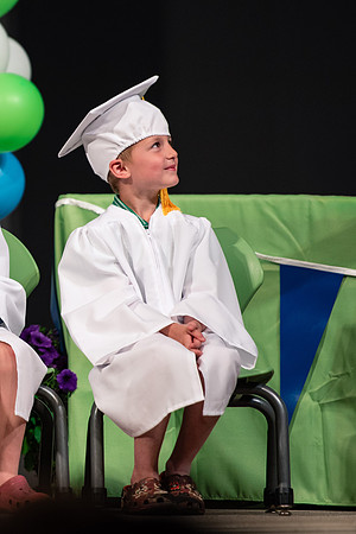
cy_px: 217
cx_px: -56
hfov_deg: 3.6
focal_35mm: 383
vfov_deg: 5.4
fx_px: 5688
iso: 500
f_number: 2.8
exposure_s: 1/400
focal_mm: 200
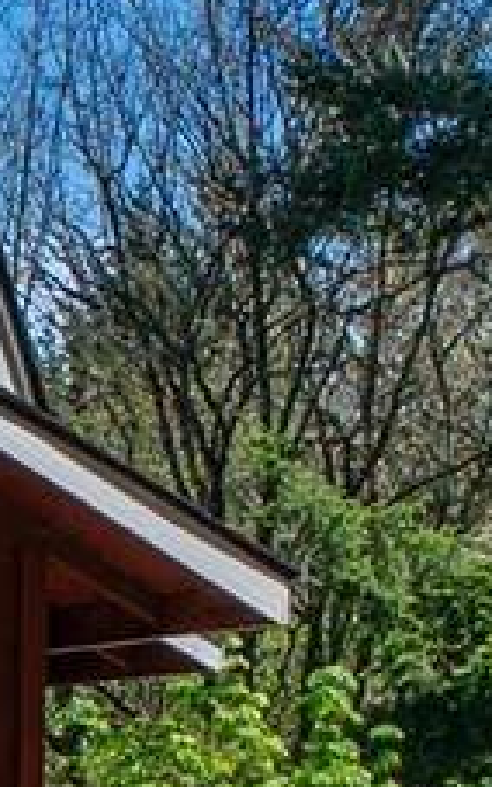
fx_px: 2594
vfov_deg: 17.1
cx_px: -1039
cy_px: 602
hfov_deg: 8.7
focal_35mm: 121
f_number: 7.1
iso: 80
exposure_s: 1/100
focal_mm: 21
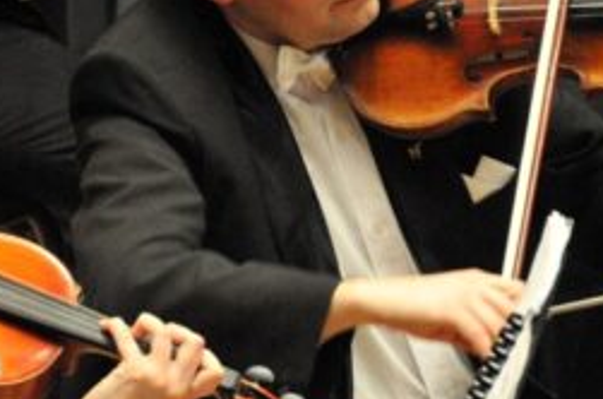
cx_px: 127
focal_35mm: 833
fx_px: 13918
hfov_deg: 2.5
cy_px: -24
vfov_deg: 1.6
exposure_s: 1/80
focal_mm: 200
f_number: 5.6
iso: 2800
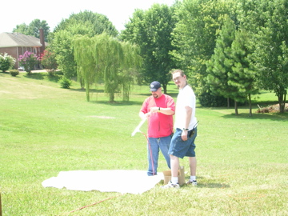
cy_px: 108
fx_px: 499
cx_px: 144
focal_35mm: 60
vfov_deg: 24.4
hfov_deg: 32.2
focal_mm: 9.1
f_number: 3.4
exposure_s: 1/206
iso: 50
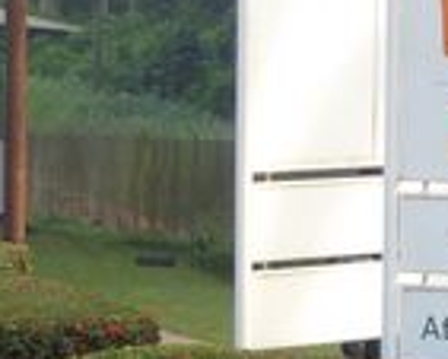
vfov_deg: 3.8
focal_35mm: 409
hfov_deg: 4.7
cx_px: 546
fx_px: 5427
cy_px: 280
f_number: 4.6
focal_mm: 13.2
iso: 80
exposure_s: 1/80
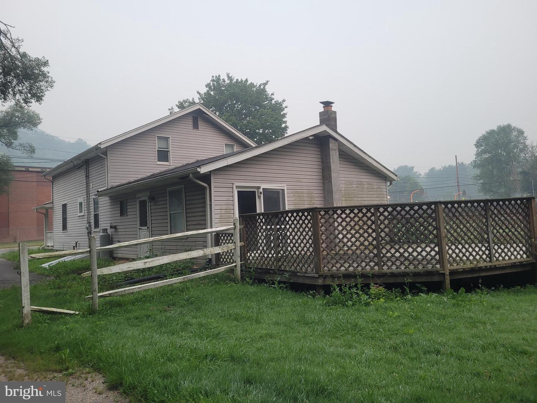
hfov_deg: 67.3
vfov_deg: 53.1
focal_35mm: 26
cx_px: 268
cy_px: 202
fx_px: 403
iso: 125
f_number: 1.8
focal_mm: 5.4
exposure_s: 1/120
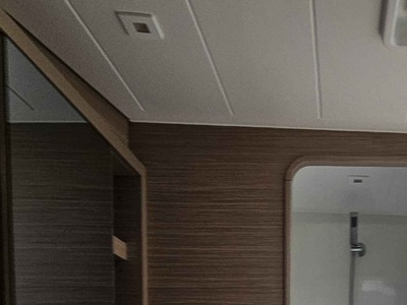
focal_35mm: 39
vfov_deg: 28.6
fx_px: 459
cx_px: 359
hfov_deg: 44.0
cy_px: 417
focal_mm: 2.2
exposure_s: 1/60
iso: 50
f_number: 2.2
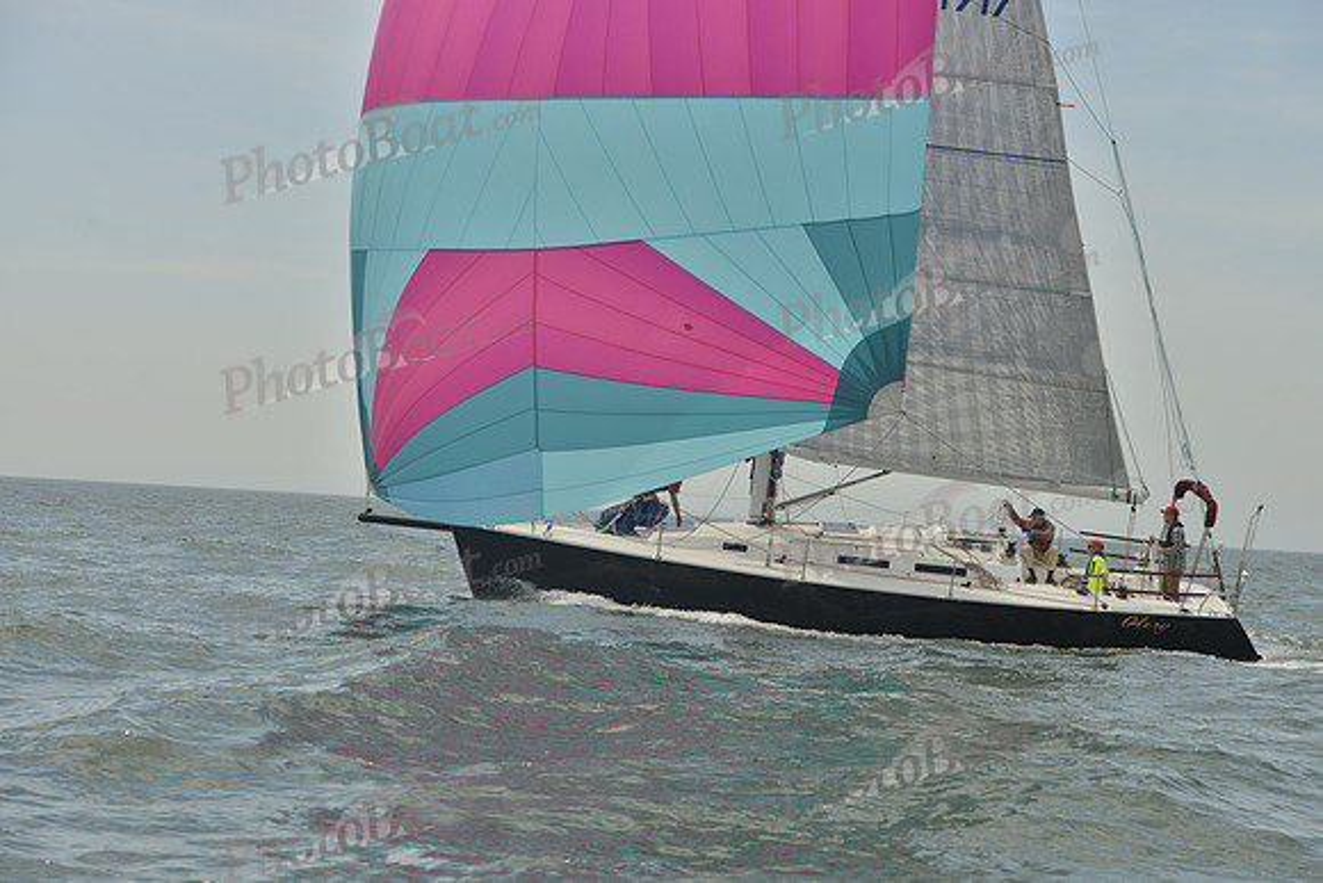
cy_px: 442
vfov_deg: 17.1
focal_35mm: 80
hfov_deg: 25.4
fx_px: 2941
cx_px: 662
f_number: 8
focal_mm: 80
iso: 280
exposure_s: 1/1250
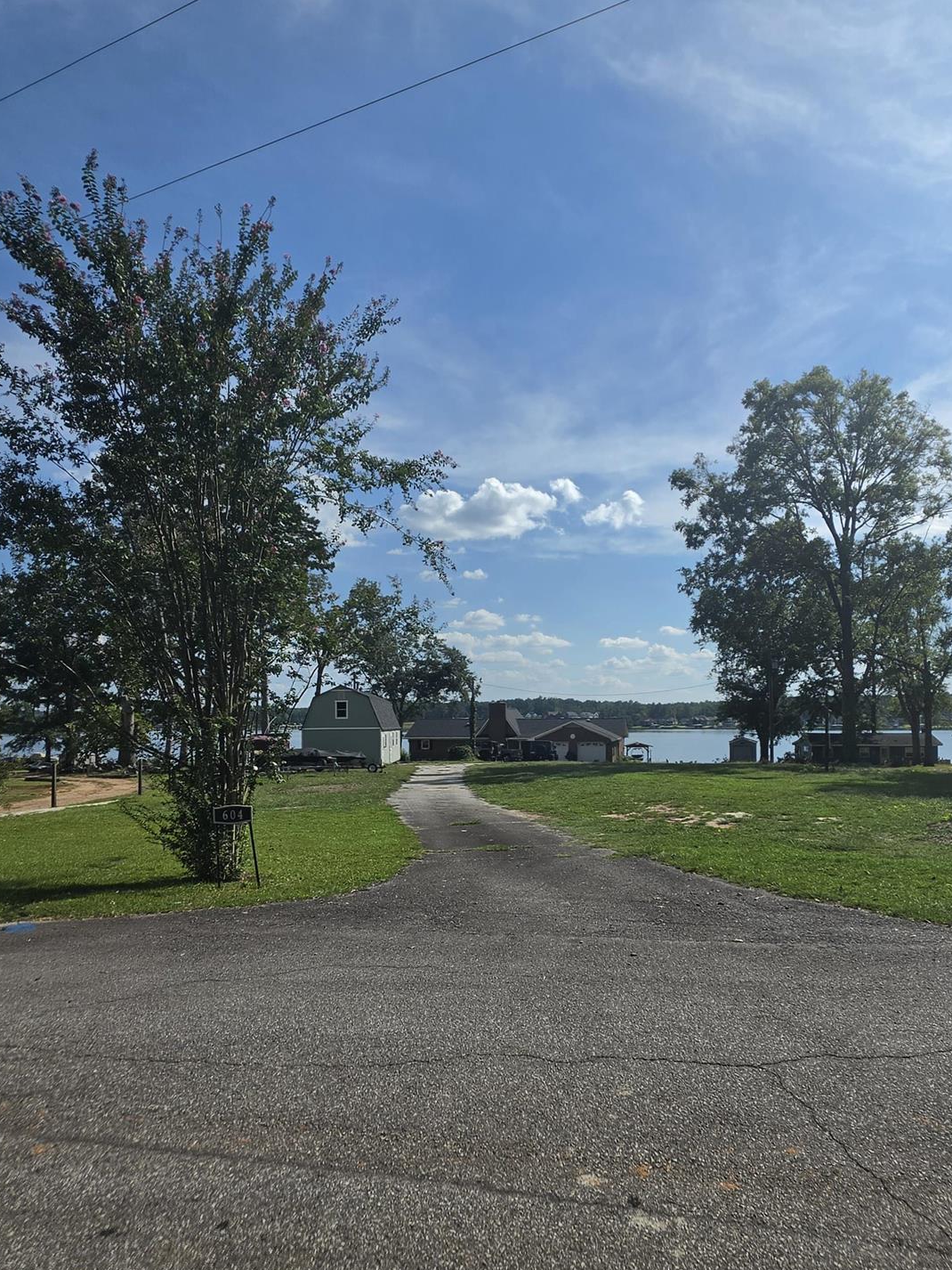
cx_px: 585
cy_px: 697
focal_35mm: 21
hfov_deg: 62.7
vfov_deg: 78.8
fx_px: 770
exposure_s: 1/4215
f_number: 1.9
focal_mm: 2.2
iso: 32
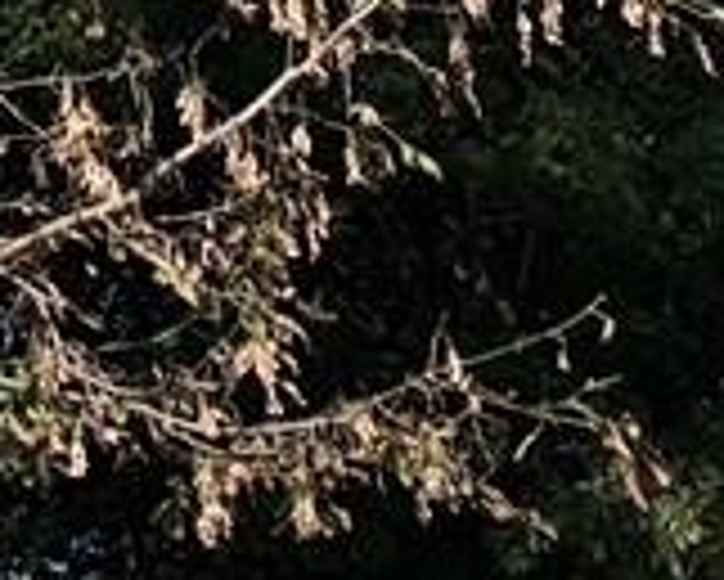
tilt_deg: -3.7
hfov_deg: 11.6
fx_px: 3452
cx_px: 989
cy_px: 1560
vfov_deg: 8.5
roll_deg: +1.0
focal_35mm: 161
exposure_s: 1/4329
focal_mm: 5.96
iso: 50
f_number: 1.6
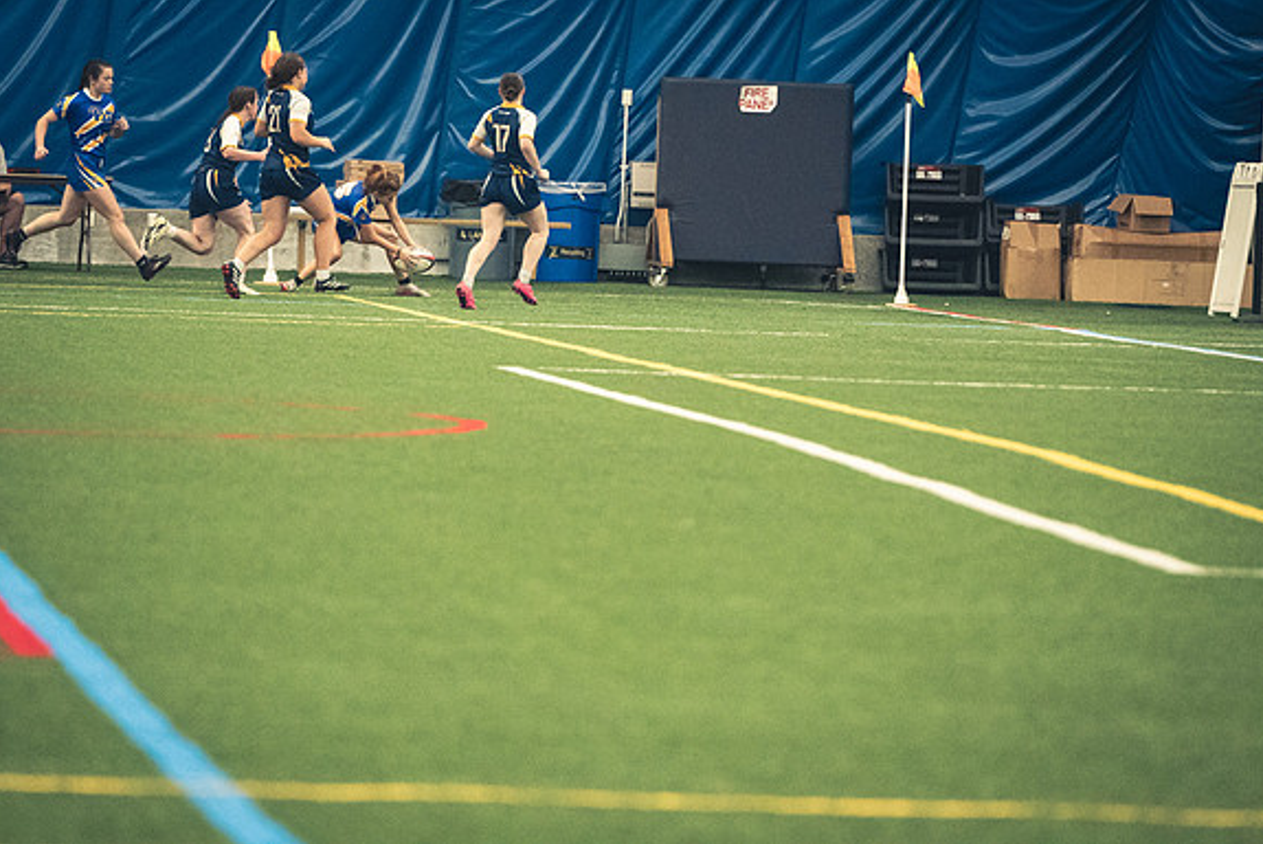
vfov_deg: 5.1
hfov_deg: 7.6
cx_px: 633
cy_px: 422
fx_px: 9547
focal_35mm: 272
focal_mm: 180
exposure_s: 1/500
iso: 12800
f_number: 2.8
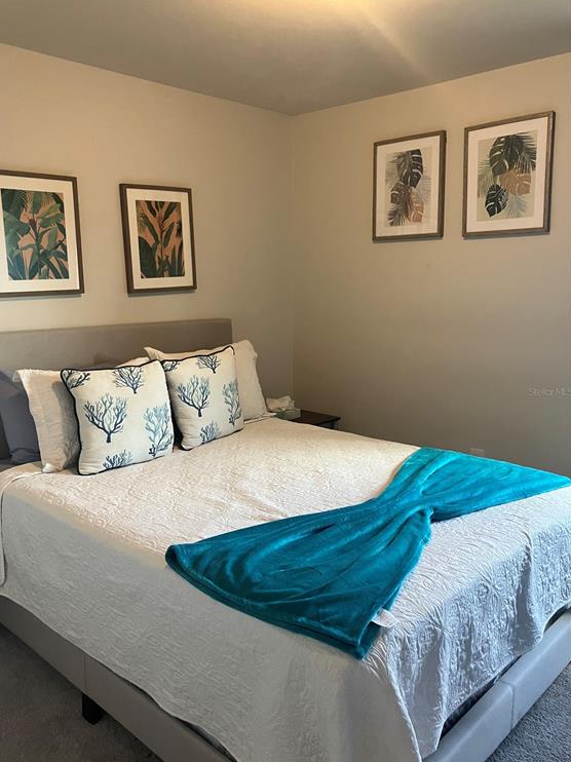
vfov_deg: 61.7
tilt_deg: -9.1
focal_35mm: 29
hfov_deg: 48.2
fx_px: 638
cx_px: 279
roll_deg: -0.2
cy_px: 391
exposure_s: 1/60
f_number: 1.8
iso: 100
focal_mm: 3.99
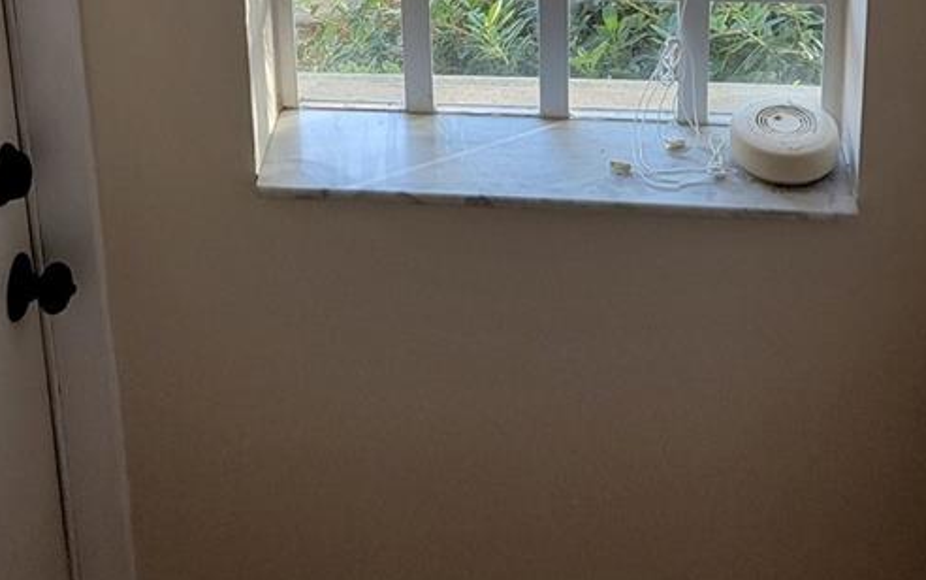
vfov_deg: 18.3
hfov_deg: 32.9
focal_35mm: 62
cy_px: -318
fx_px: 1565
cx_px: 435
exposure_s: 1/120
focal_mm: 6.7
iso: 200
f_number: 1.8
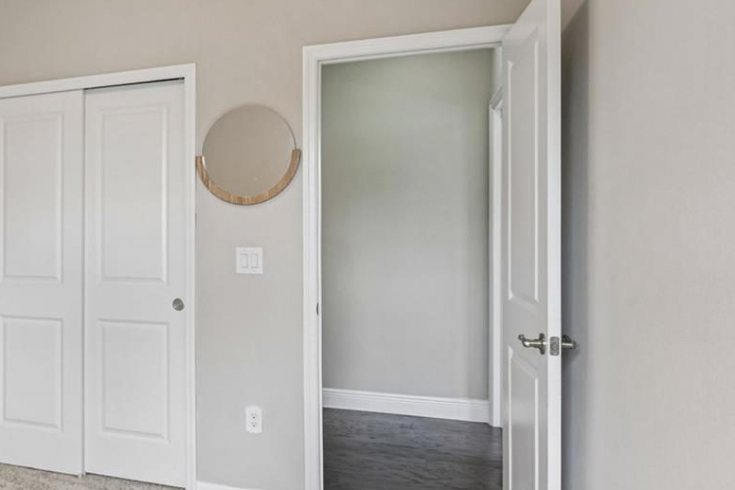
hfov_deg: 50.7
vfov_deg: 40.0
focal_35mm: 33
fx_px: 674
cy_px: 241
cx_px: 73
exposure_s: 1/30
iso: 400
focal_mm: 16
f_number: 8
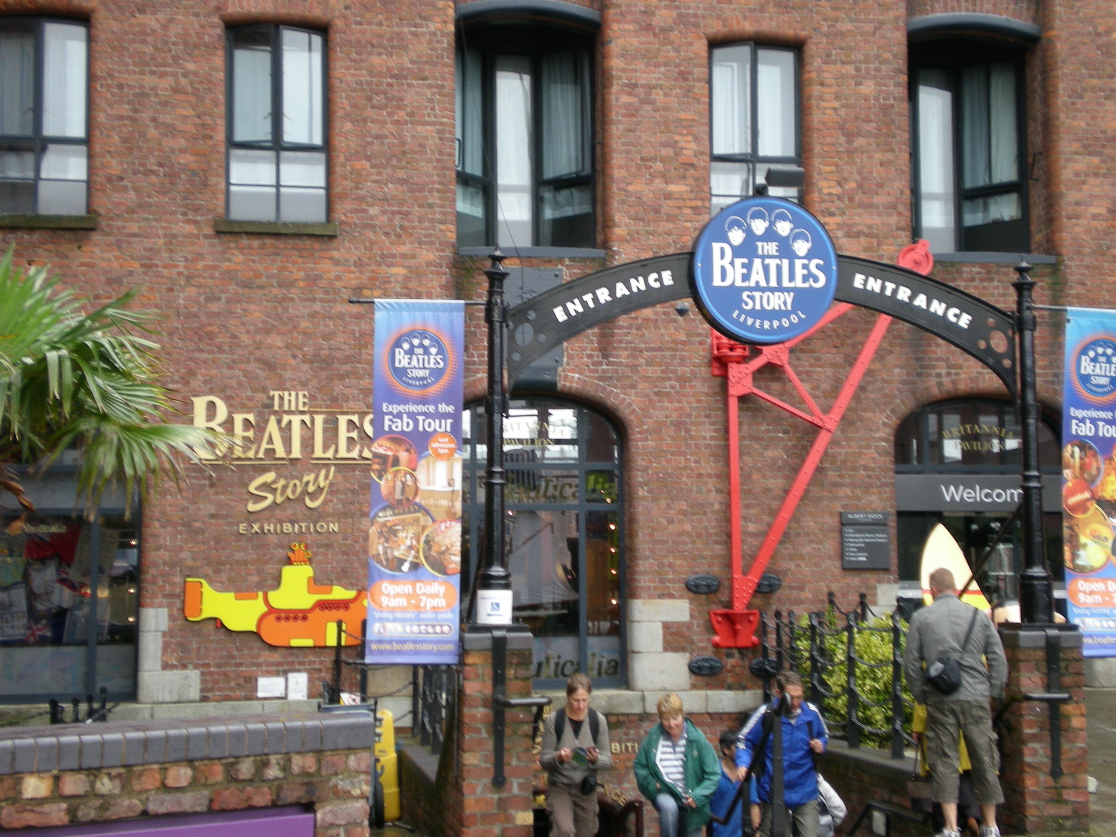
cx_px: 558
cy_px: 418
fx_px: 1805
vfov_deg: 26.1
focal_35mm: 56
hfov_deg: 34.3
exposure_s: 1/72.5
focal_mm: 9.3
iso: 50
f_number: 3.9
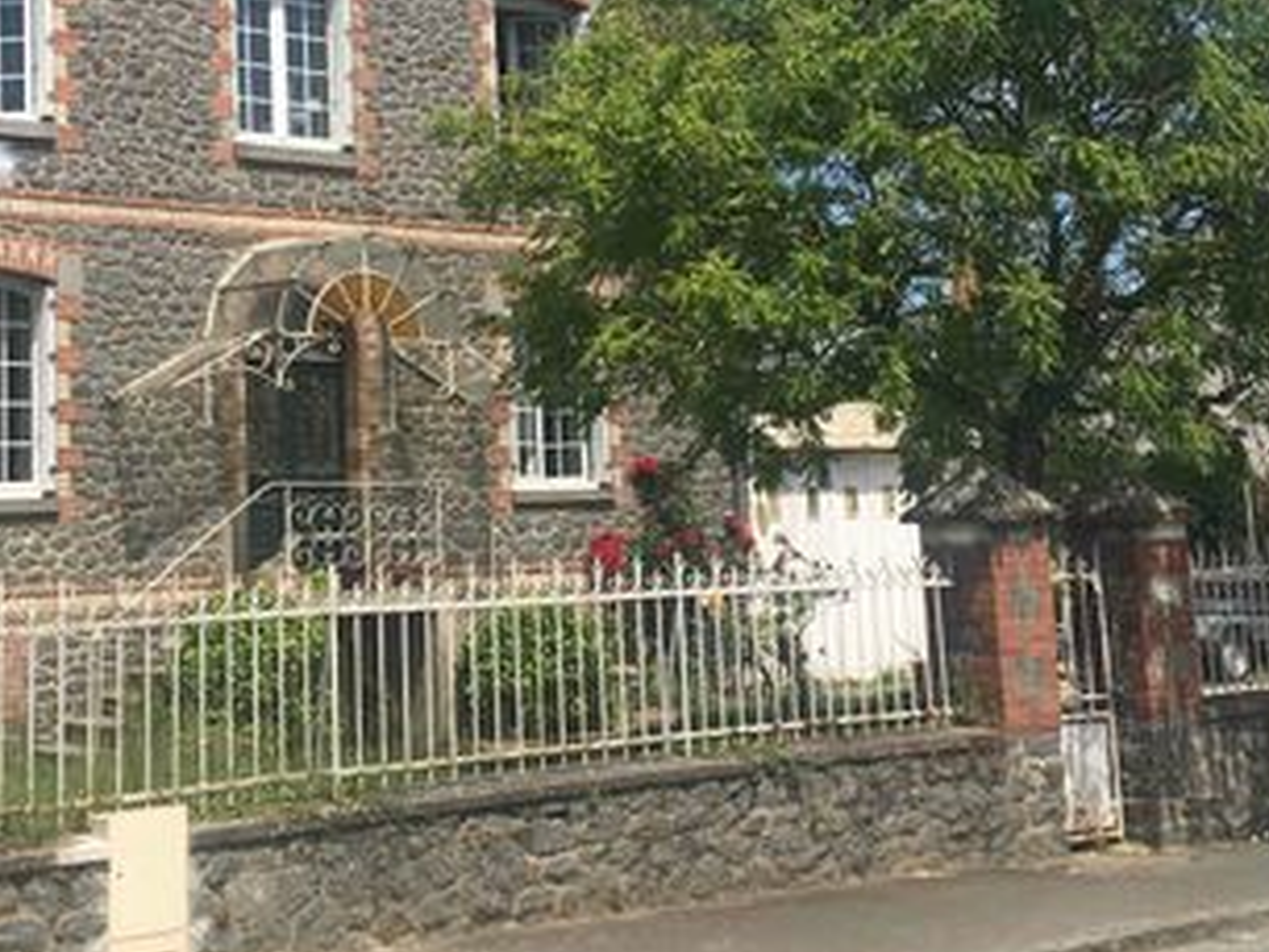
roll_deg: +2.2
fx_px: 2090
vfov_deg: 25.4
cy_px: 262
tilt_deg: +8.7
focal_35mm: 57
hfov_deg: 33.7
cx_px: 508
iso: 25
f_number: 2.2
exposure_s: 1/1832
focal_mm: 4.15
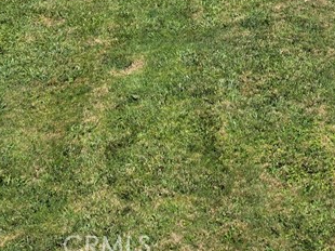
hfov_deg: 23.5
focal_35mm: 76
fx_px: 735
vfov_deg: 17.0
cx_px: 402
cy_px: -155
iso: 50
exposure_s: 1/7939
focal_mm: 6.5
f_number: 1.4
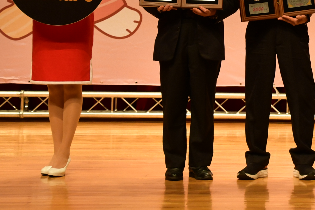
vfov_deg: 6.8
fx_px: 1767
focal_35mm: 202
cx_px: 368
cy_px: -19
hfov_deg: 10.0
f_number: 4.8
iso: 800
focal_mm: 50
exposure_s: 1/200
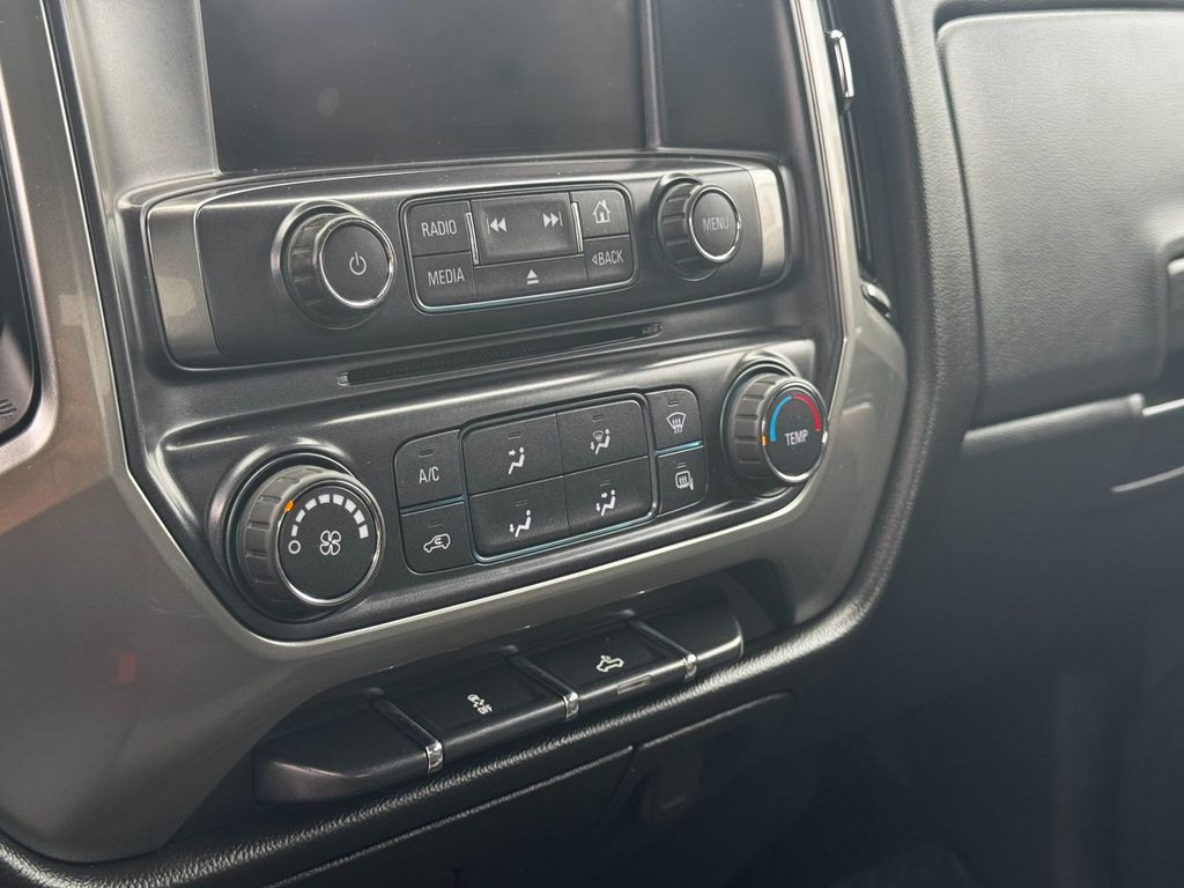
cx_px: 592
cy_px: 444
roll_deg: -0.1
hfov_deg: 39.7
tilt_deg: -13.4
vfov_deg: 30.3
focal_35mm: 48
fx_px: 1642
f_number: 1.78
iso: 64
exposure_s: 1/128
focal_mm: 6.76
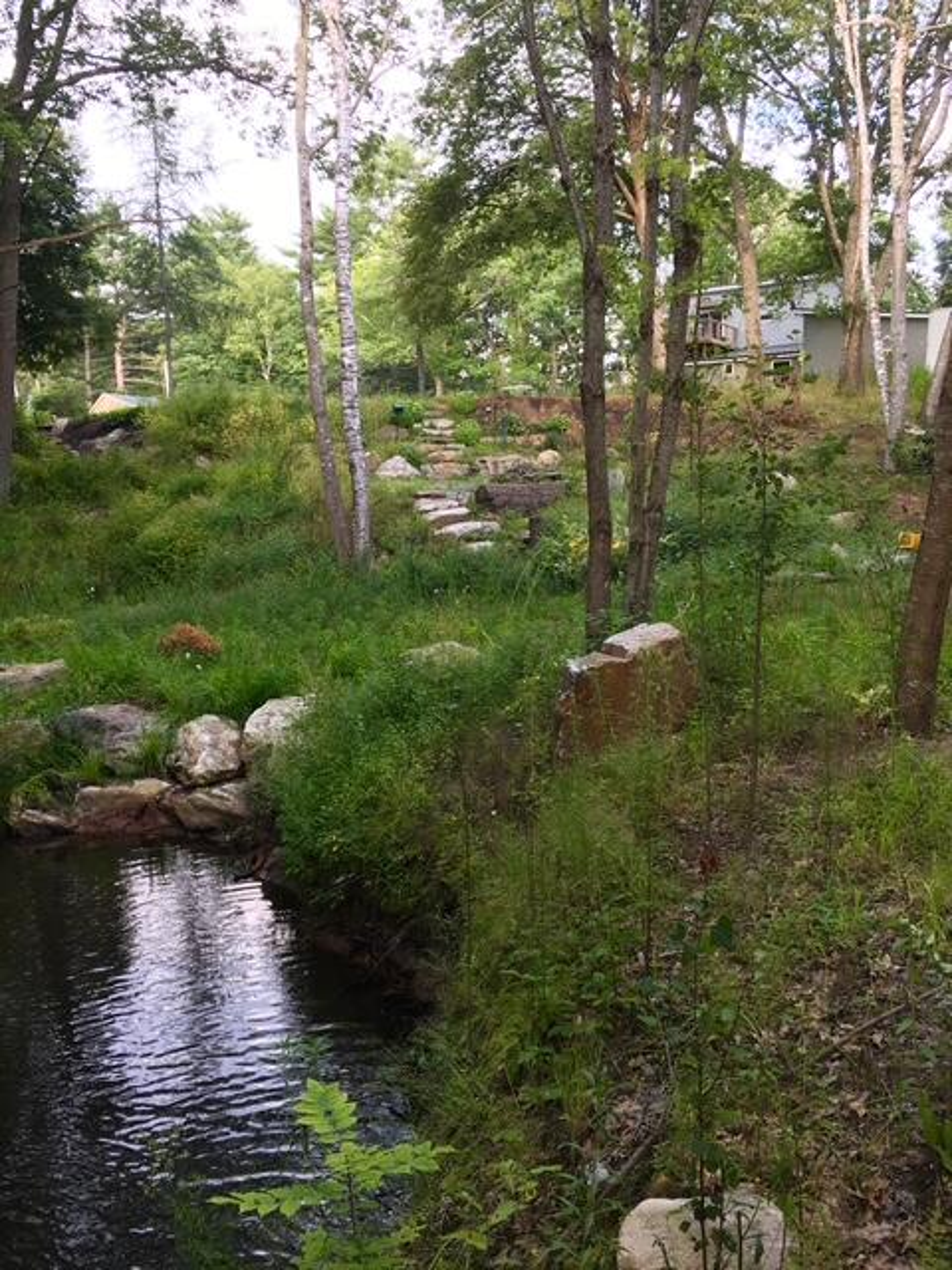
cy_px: 635
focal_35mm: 29
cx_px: 476
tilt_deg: -5.9
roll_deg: +1.2
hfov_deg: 48.2
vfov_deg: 61.7
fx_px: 1063
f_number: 2.2
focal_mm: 4.15
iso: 25
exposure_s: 1/40
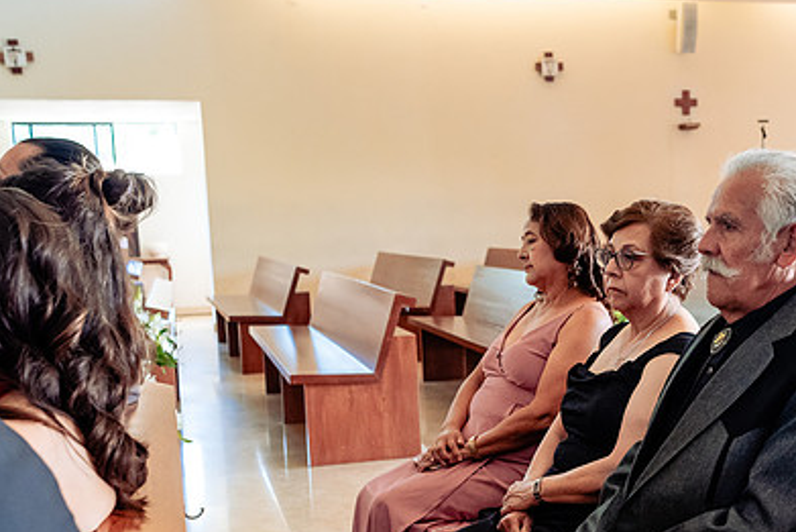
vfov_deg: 24.9
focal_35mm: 54
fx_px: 1194
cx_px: 572
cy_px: 382
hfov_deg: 36.2
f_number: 4.5
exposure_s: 1/160
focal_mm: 35
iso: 2500
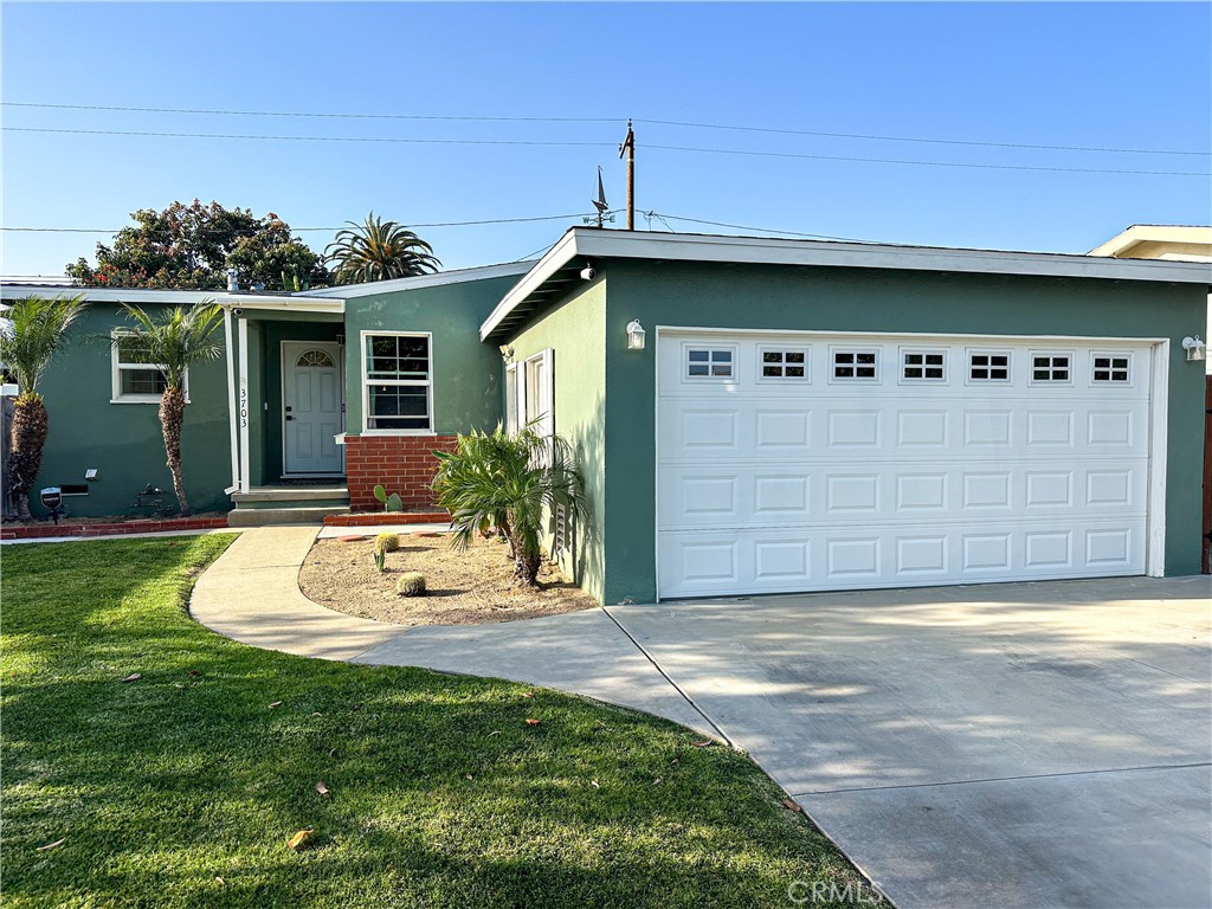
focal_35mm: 24
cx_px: 606
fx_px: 840
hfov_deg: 71.6
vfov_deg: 56.8
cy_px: 454
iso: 80
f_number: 1.8
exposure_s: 1/2700
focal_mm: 6.86
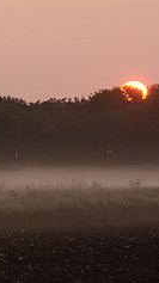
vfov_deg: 6.0
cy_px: 104
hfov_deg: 3.3
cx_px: -184
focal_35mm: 359
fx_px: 2696
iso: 2500
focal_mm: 140
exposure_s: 1/400
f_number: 10
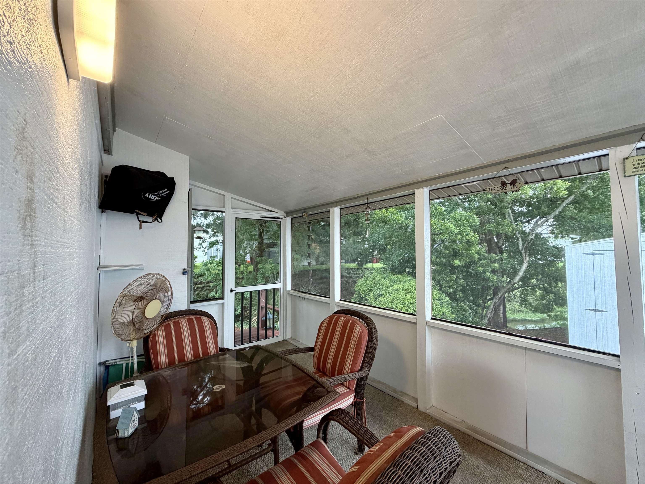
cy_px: 242
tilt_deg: +2.1
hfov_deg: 102.1
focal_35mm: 14
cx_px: 322
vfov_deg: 85.7
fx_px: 261
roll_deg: +1.0
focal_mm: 2.22
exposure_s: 1/112
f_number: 2.2
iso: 320
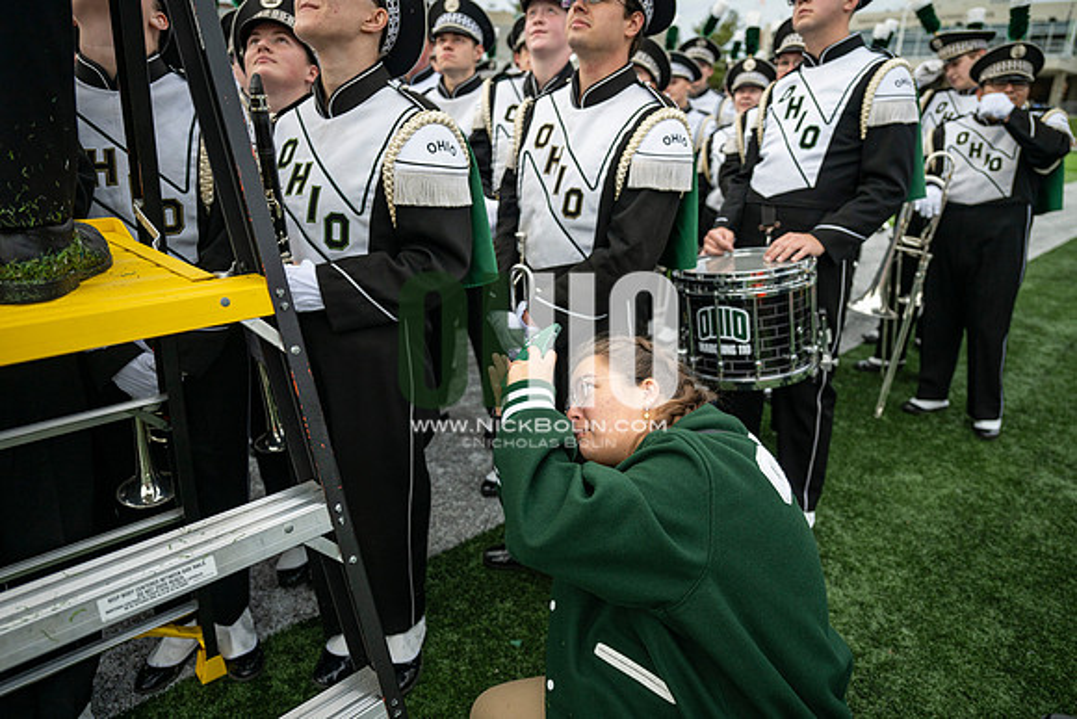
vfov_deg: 53.2
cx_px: 538
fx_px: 718
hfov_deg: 73.7
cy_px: 360
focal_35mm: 24
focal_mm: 24
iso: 200
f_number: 2.8
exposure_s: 1/500
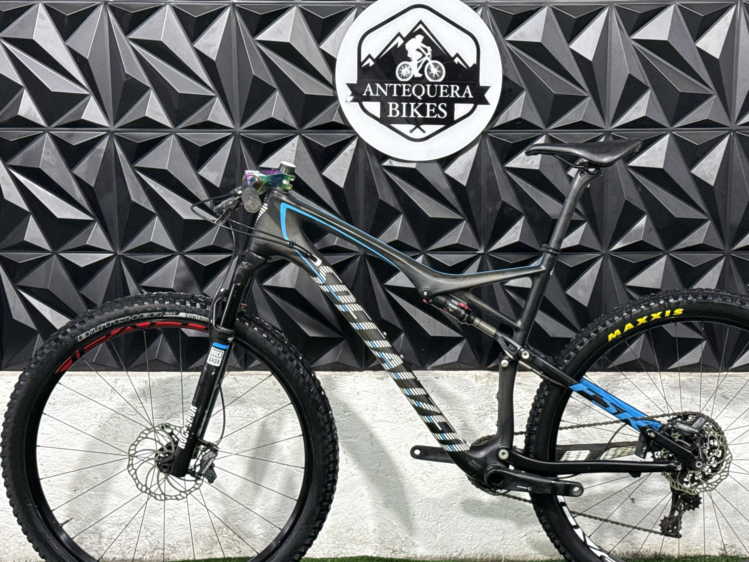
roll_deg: -0.6
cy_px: 305
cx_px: 424
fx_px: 1255
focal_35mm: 58
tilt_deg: -9.8
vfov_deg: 25.2
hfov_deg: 33.2
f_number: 1.78
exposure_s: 1/60
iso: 200
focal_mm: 6.76
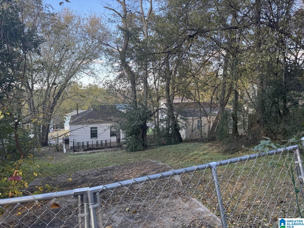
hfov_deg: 71.6
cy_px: 114
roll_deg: +0.7
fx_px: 211
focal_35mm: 24
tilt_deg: -4.6
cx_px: 152
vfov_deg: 56.8
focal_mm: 6.76
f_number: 1.78
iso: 80
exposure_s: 1/258
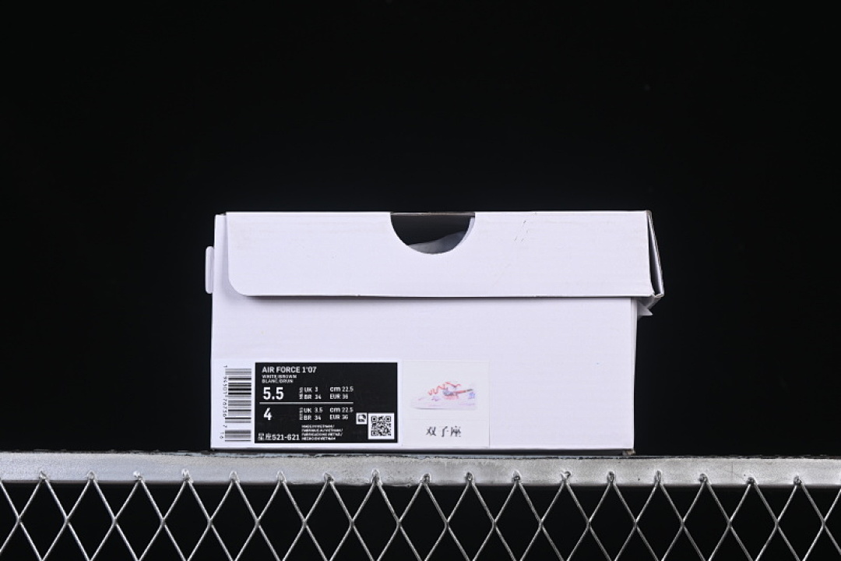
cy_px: 280
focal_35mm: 75
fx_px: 1752
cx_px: 420
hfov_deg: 27.0
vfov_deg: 18.2
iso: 160
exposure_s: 1/100
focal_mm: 50
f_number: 8
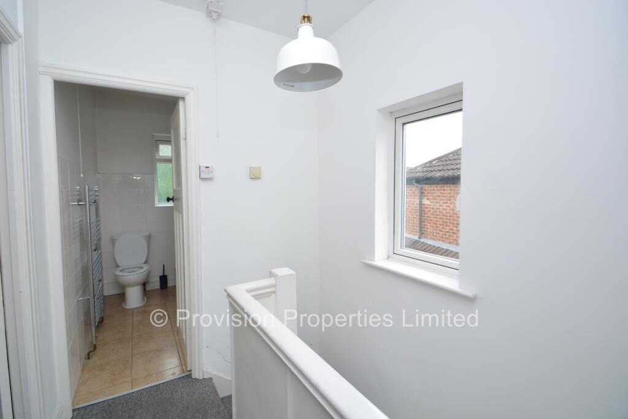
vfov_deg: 77.4
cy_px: 210
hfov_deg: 100.4
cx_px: 314
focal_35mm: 15
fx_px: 262
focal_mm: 10
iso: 360
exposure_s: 1/125
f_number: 5.6
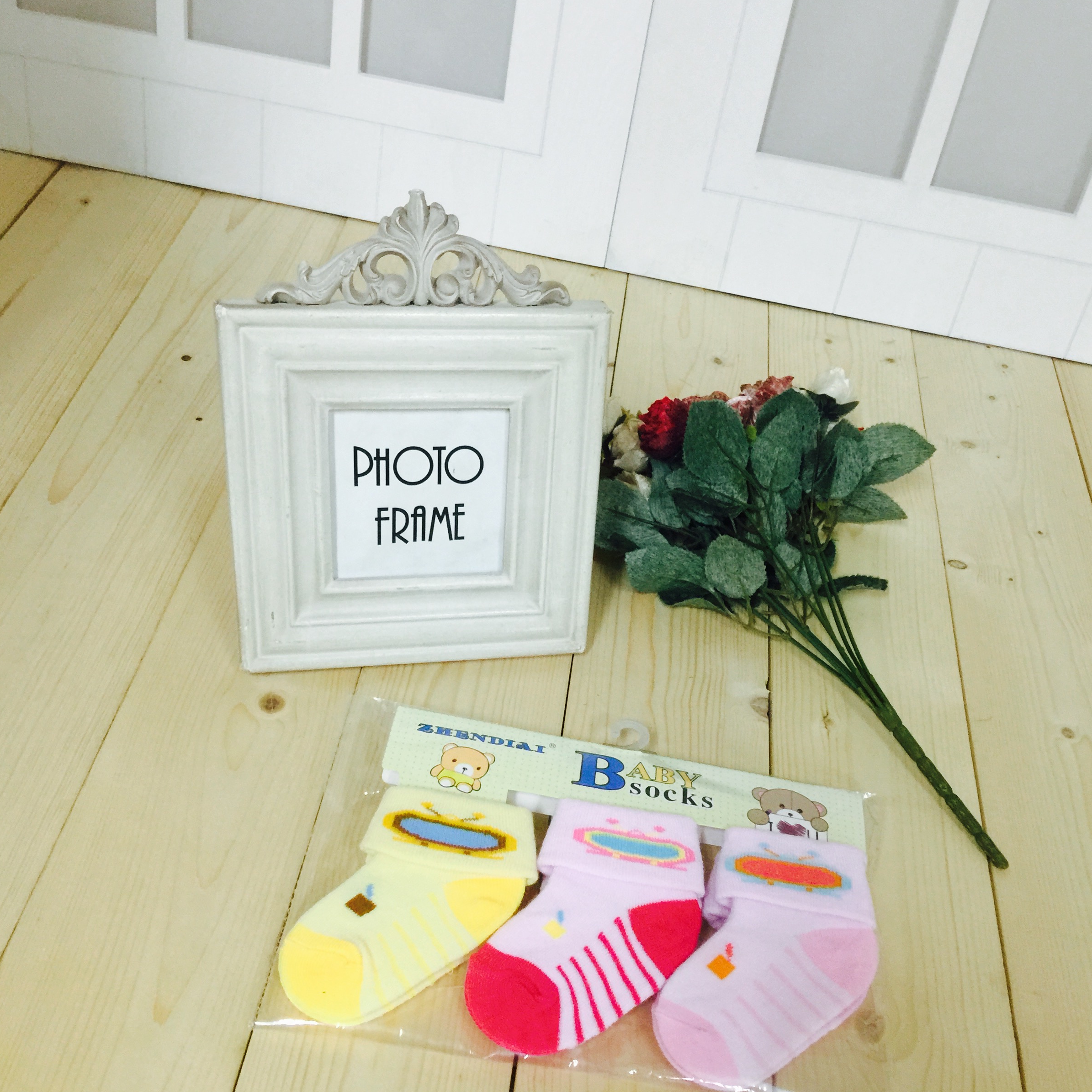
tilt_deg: -45.9
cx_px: 547
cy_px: 690
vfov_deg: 46.8
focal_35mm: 35
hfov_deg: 47.2
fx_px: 1249
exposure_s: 1/17
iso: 100
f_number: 2.2
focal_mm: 4.15
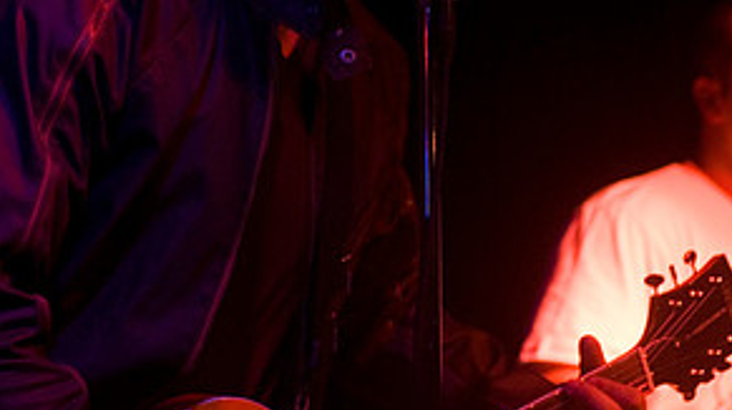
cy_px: 83
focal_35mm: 141
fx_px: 2734
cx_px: 366
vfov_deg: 8.6
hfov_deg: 15.2
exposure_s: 1/60
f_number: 2.8
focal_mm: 58
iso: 800
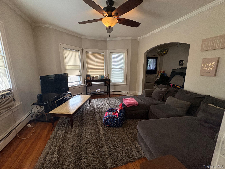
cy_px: 84
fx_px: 91
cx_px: 112
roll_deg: +0.3
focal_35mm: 14
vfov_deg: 85.7
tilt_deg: -10.2
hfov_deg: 102.1
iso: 320
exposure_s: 1/60
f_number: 2.2
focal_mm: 2.22
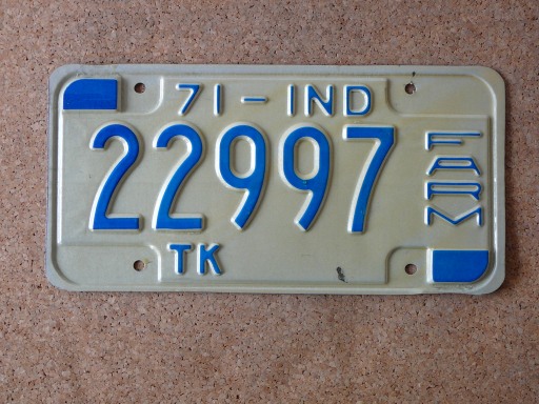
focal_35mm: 45
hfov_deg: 42.1
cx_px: 270
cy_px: 202
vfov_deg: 32.2
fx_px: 701
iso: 100
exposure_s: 1/30
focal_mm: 6.7
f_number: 3.2
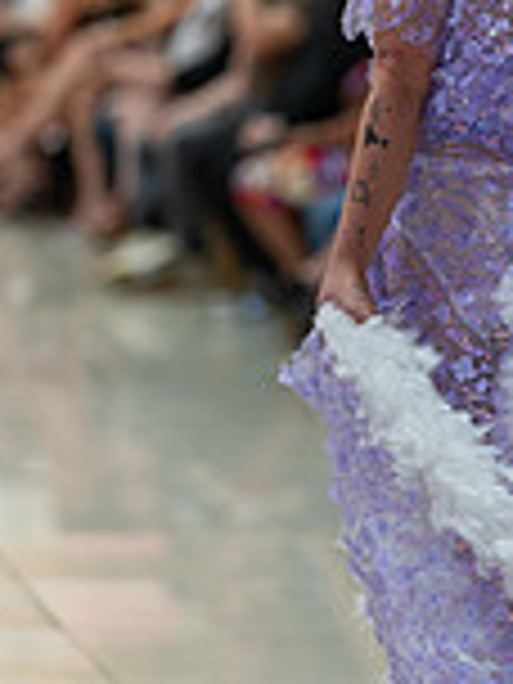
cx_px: 500
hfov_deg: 6.1
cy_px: 328
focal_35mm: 242
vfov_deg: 8.2
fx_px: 4782
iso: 125
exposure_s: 1/160
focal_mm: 85
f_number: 1.4
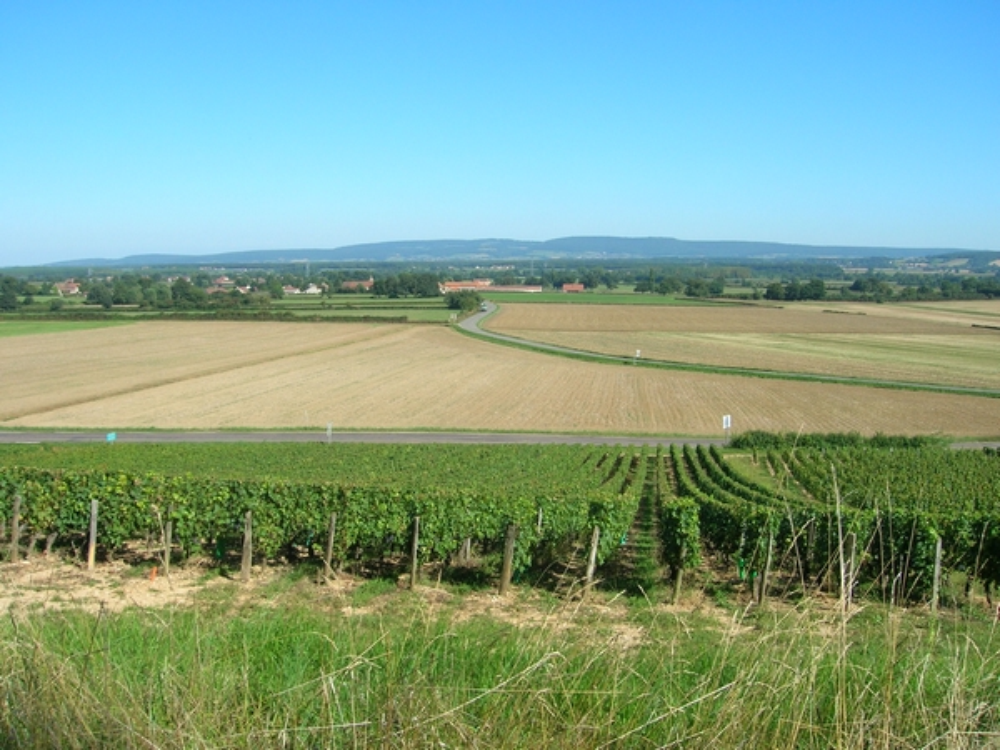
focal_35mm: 34
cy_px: 375
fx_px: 982
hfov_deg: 54.0
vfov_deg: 41.8
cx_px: 500
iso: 50
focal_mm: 5.7
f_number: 4.9
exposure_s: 1/284
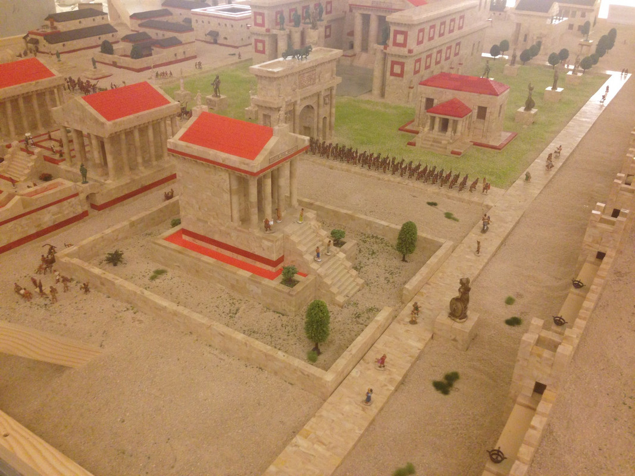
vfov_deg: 42.9
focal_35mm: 33
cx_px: 318
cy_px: 238
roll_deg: -1.4
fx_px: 605
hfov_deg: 55.4
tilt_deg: -28.2
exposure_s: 1/20
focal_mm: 4.12
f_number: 2.4
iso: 160
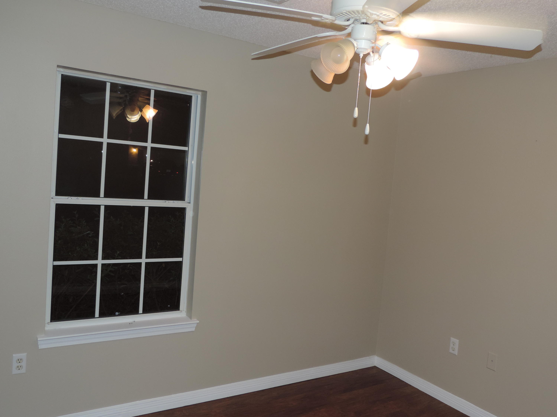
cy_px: 208
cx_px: 278
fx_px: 483
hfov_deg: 60.0
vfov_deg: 46.8
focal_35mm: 30
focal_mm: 5.3
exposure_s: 1/30
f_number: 3.1
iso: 200
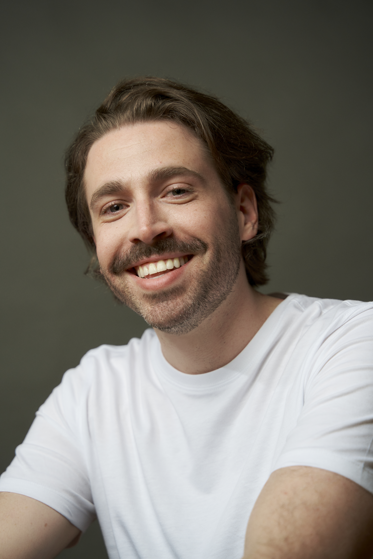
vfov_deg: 27.0
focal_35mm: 75
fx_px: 1165
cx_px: 186
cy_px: 280
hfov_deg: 18.2
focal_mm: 75
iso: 320
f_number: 4
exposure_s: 1/125
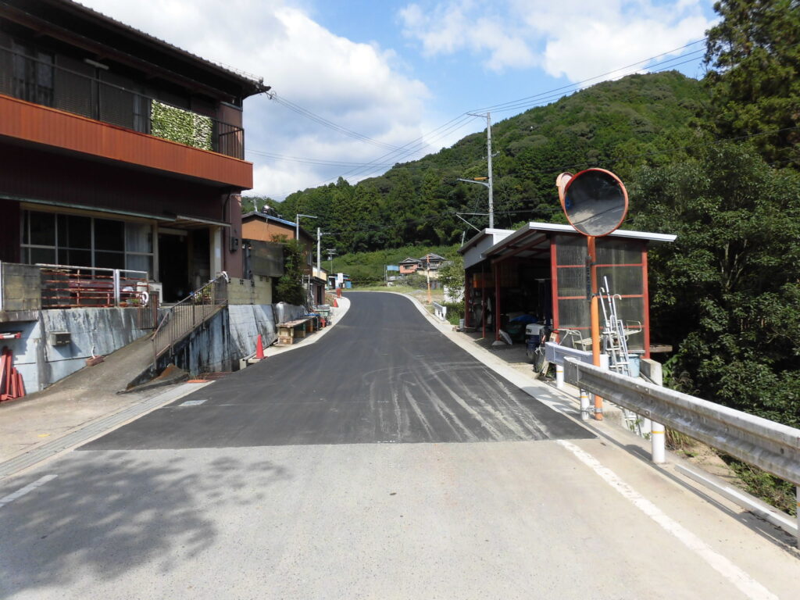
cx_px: 400
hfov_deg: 71.6
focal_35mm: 24
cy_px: 300
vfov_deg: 56.8
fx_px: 555
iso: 100
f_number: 7.8
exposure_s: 1/200
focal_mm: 4.3
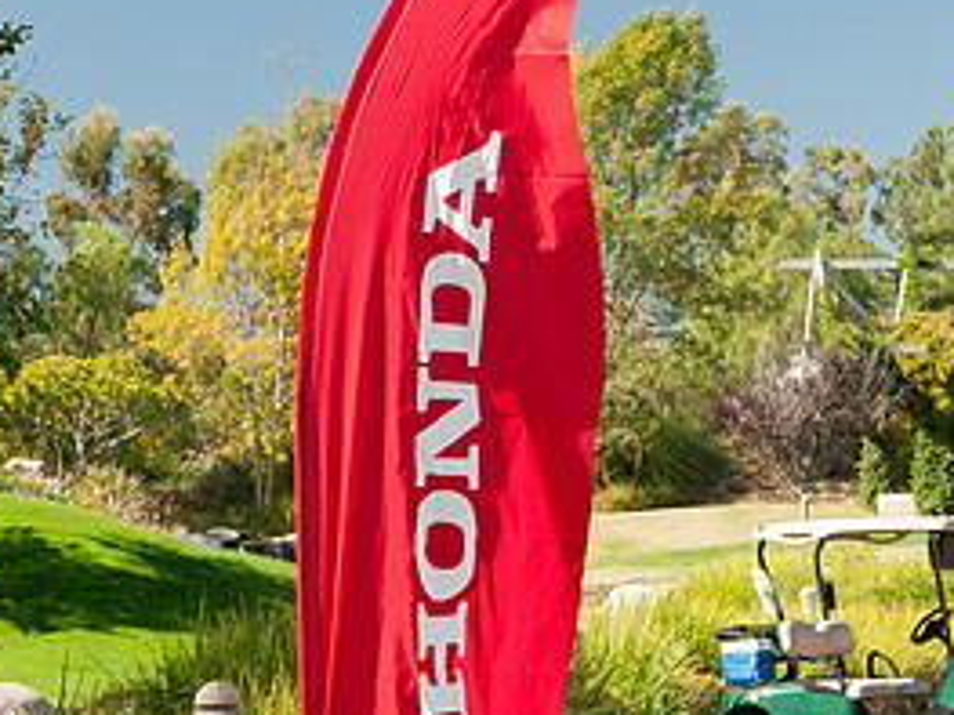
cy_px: 419
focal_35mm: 127
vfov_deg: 11.7
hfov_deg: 15.5
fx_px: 3498
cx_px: 359
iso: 400
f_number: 8
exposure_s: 1/160
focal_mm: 40
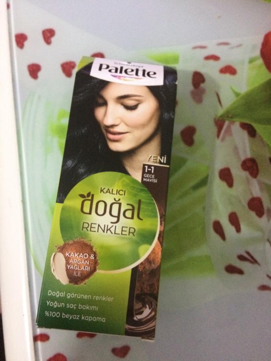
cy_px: 180
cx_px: 136
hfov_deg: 48.2
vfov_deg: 61.7
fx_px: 303
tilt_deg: -79.1
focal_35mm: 29
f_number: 2.2
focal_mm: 4.15
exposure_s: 1/17
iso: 500
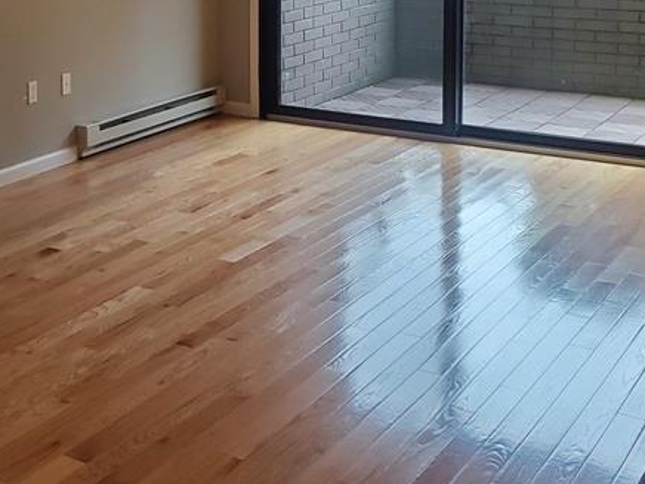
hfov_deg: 30.7
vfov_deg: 23.0
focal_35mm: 61
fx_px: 1137
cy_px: -7
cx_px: 108
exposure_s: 1/120
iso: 320
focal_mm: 4.3
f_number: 2.4
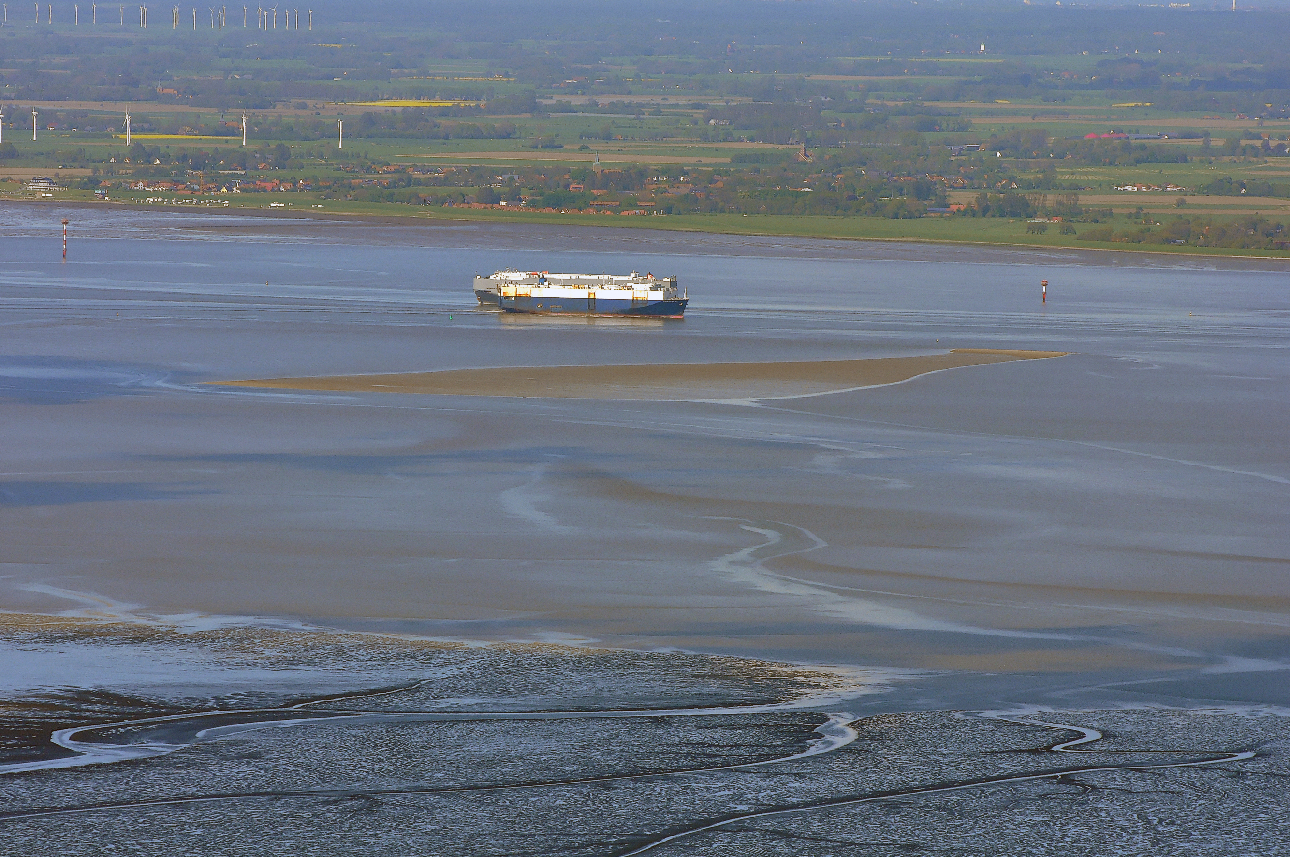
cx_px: 645
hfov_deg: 6.9
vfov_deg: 4.6
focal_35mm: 300
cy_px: 428
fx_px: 10737
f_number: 5.6
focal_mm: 200
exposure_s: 1/2000
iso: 320
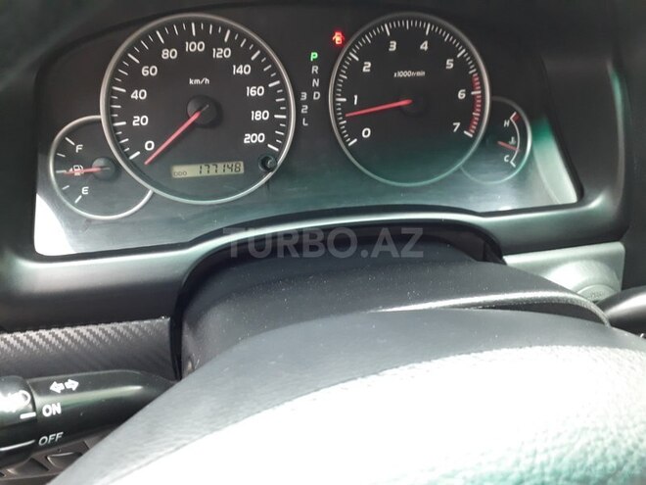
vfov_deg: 51.4
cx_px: 323
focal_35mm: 27
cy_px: 242
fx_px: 504
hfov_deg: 65.3
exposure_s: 1/33
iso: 200
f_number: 1.9
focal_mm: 3.6
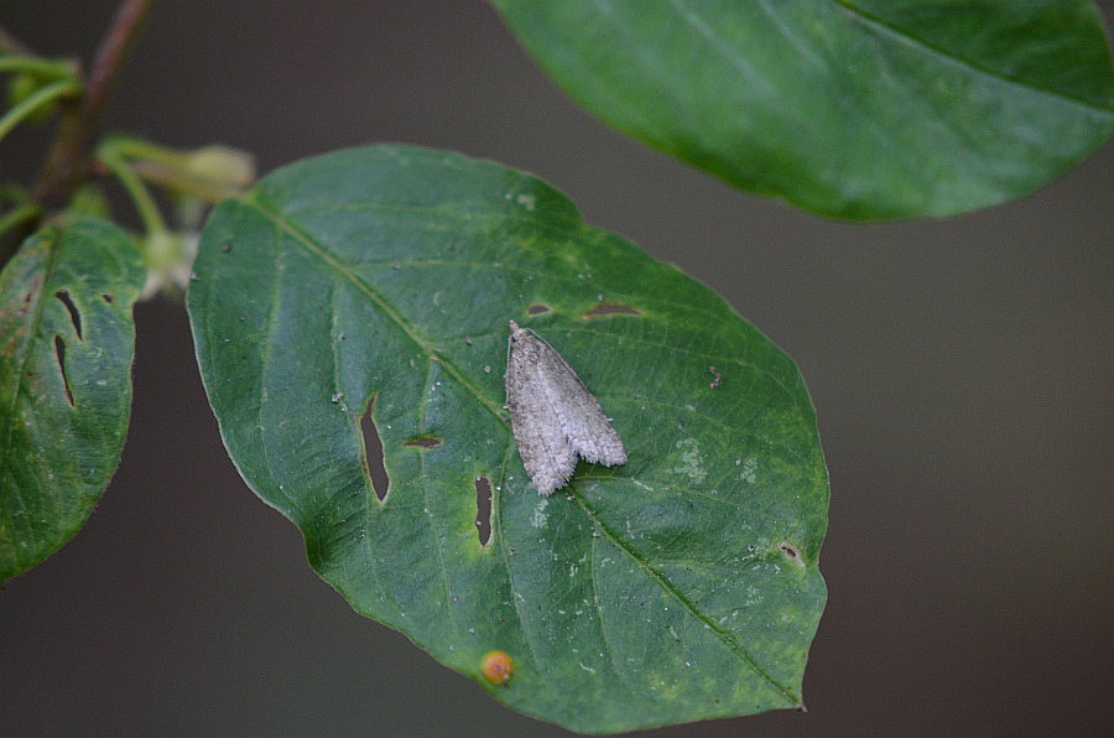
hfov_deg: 6.9
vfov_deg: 4.6
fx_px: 9264
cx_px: 557
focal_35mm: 300
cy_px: 369
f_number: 5.6
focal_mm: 200
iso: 900
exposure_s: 1/125
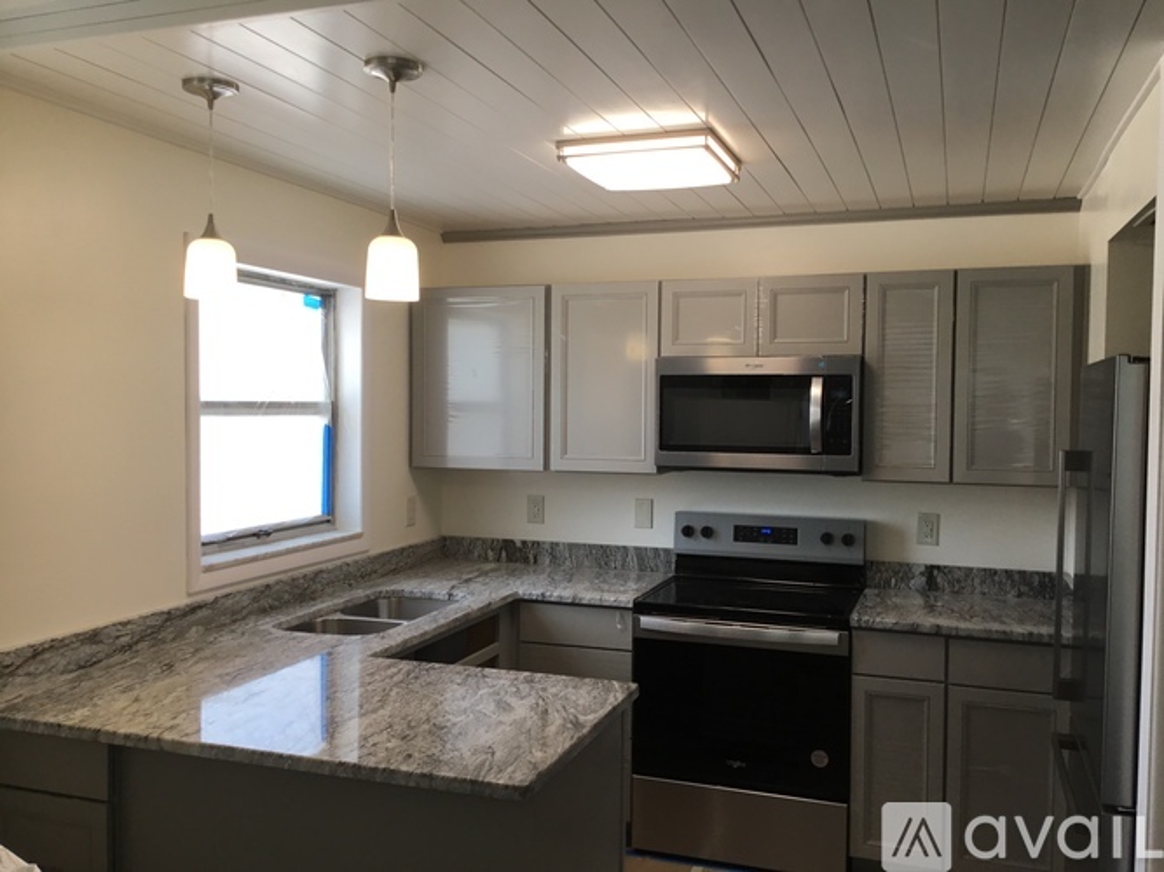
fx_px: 1042
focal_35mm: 31
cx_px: 582
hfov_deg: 58.4
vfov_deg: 45.4
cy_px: 436
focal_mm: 3.3
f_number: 2.4
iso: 25
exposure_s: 1/60
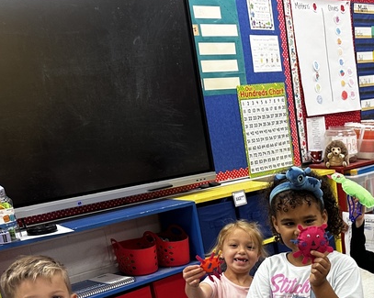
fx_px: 653
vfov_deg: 24.2
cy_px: 324
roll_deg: +3.6
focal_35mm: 59
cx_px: 410
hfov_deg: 29.0
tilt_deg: -20.5
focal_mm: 6.86
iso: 160
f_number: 1.78
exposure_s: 1/60
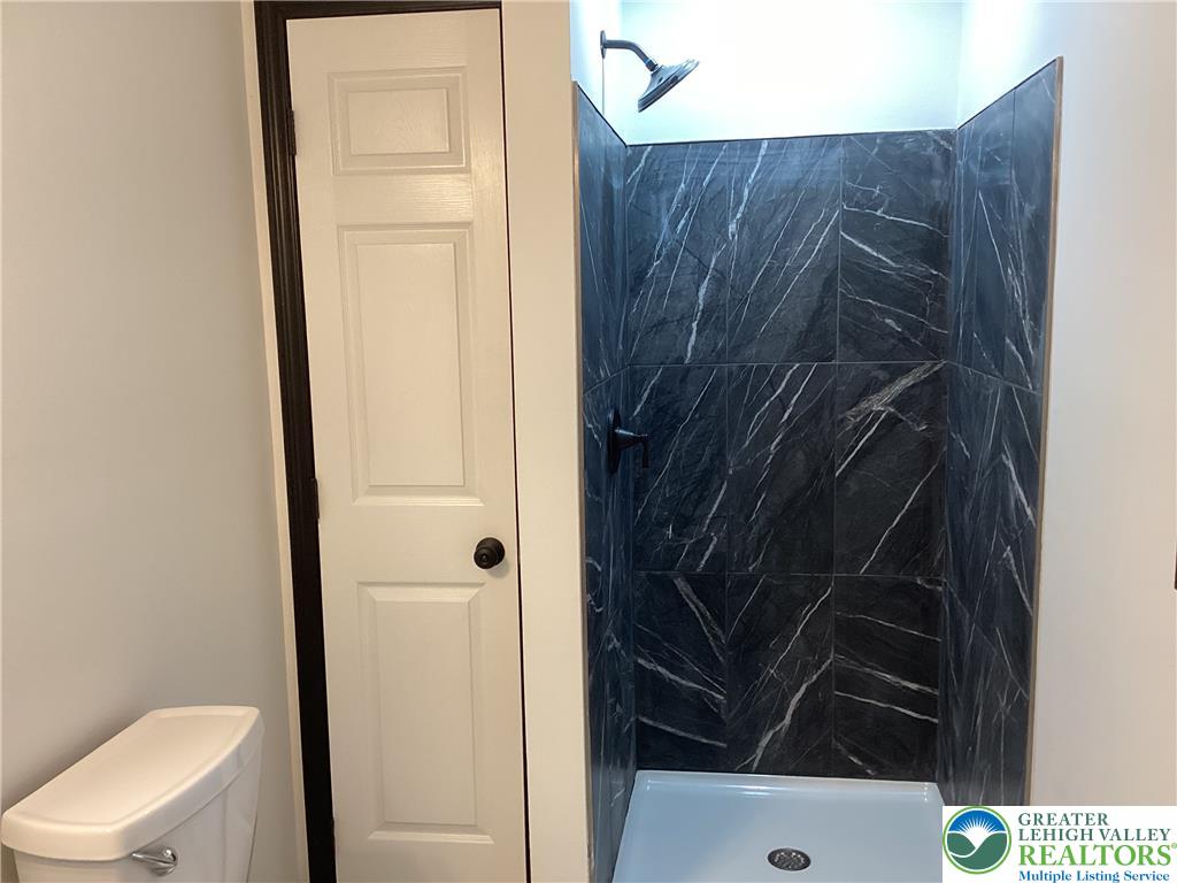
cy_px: 442
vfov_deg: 45.4
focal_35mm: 31
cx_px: 588
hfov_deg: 58.4
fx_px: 1054
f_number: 2.4
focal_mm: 3.3
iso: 125
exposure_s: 1/50
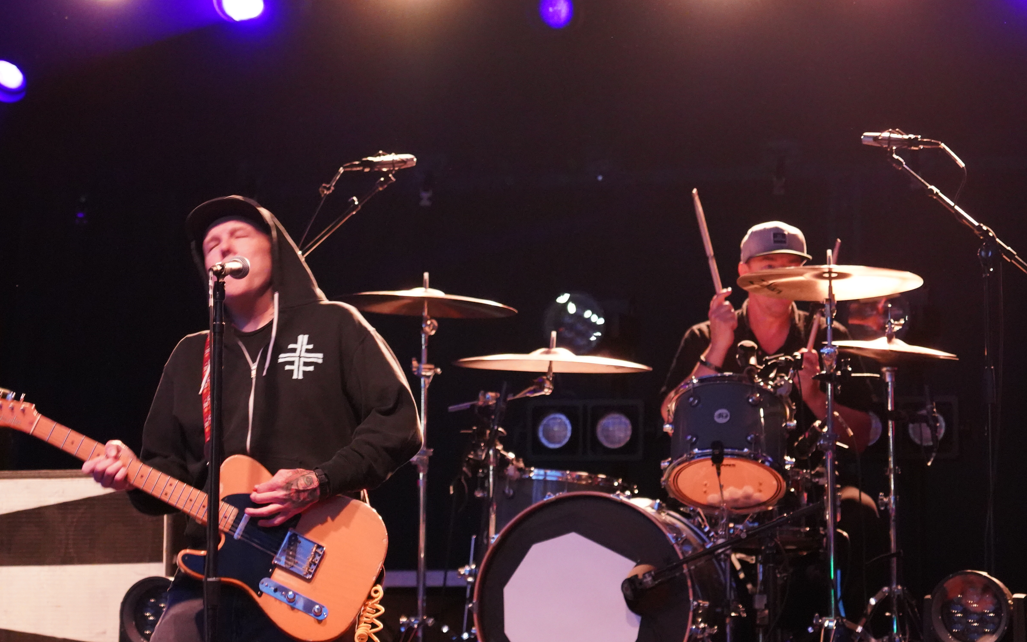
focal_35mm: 133
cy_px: 291
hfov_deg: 15.7
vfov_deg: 9.9
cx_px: 463
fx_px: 3723
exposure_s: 1/125
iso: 12800
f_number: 4
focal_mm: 104
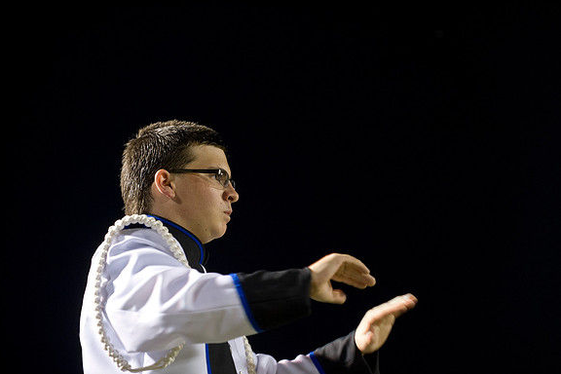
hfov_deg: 13.2
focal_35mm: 156
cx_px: 280
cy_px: 187
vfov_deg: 8.8
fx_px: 2431
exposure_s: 1/125
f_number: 3.2
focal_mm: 155
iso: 3200
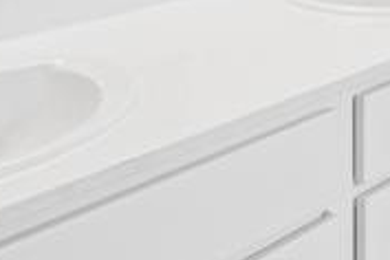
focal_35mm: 81
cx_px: 425
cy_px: -221
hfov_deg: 23.6
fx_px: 877
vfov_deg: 14.6
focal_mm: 14
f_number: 9
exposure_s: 1/5
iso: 100
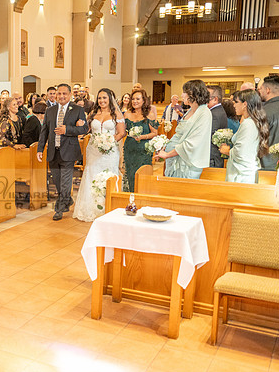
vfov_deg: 37.5
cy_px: 192
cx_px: -5
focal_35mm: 51
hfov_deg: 26.9
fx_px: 548
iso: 1600
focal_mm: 34
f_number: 2.8
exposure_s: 1/160
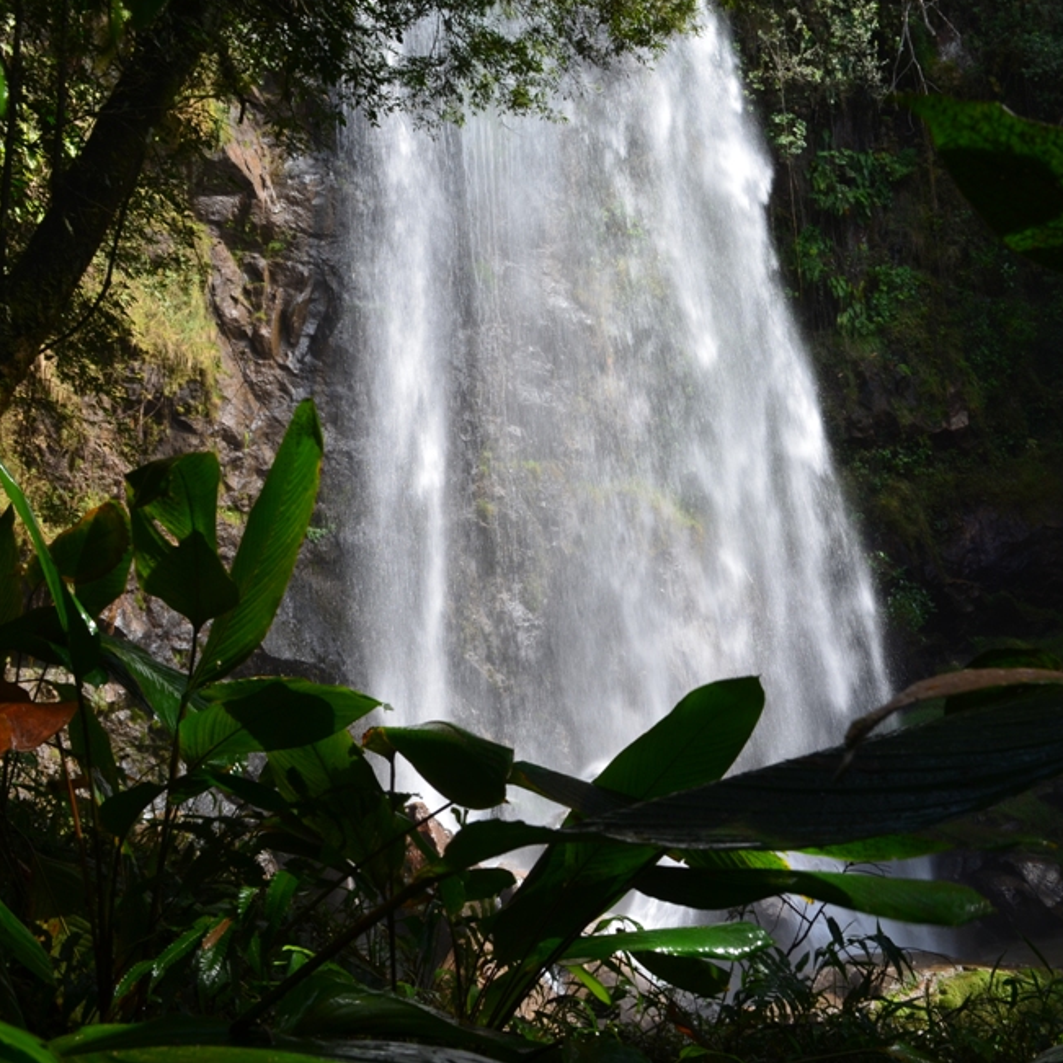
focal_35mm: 40
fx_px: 1390
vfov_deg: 41.9
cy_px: 513
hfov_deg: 41.7
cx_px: 617
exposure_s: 1/80
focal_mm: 20
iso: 200
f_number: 10
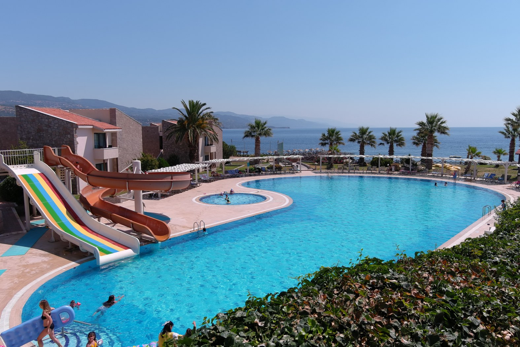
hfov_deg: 63.7
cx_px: 260
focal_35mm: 29
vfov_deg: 45.0
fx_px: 419
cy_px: 174
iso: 100
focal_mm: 10.57
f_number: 2.8
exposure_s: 1/320
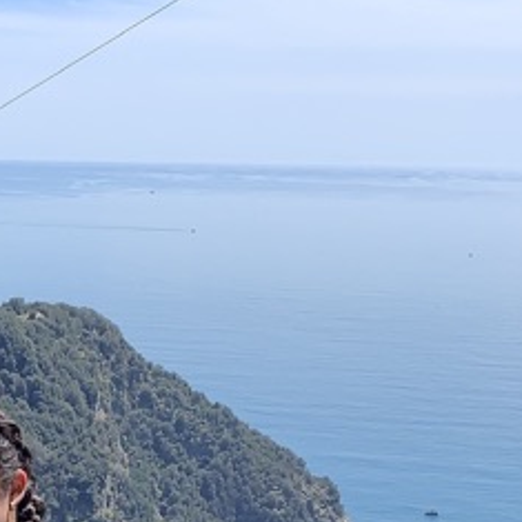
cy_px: 598
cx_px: -49
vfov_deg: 16.8
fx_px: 1706
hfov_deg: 16.9
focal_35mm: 100
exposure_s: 1/1490
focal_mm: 4.25
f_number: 1.8
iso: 25
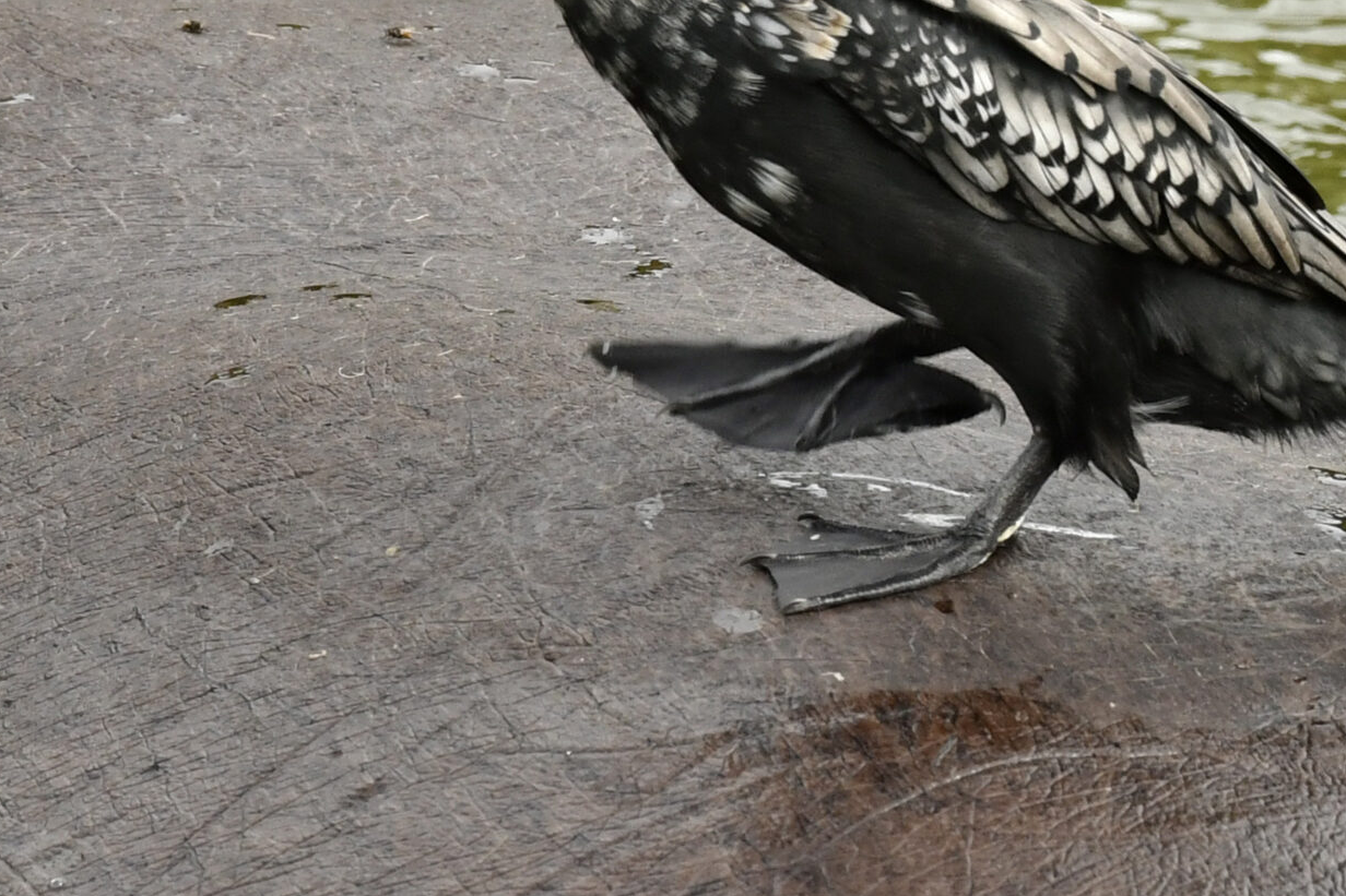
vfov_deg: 1.1
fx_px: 45456
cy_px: 5
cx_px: 867
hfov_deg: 1.7
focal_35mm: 1216
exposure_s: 1/640
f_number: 8
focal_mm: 390
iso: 500
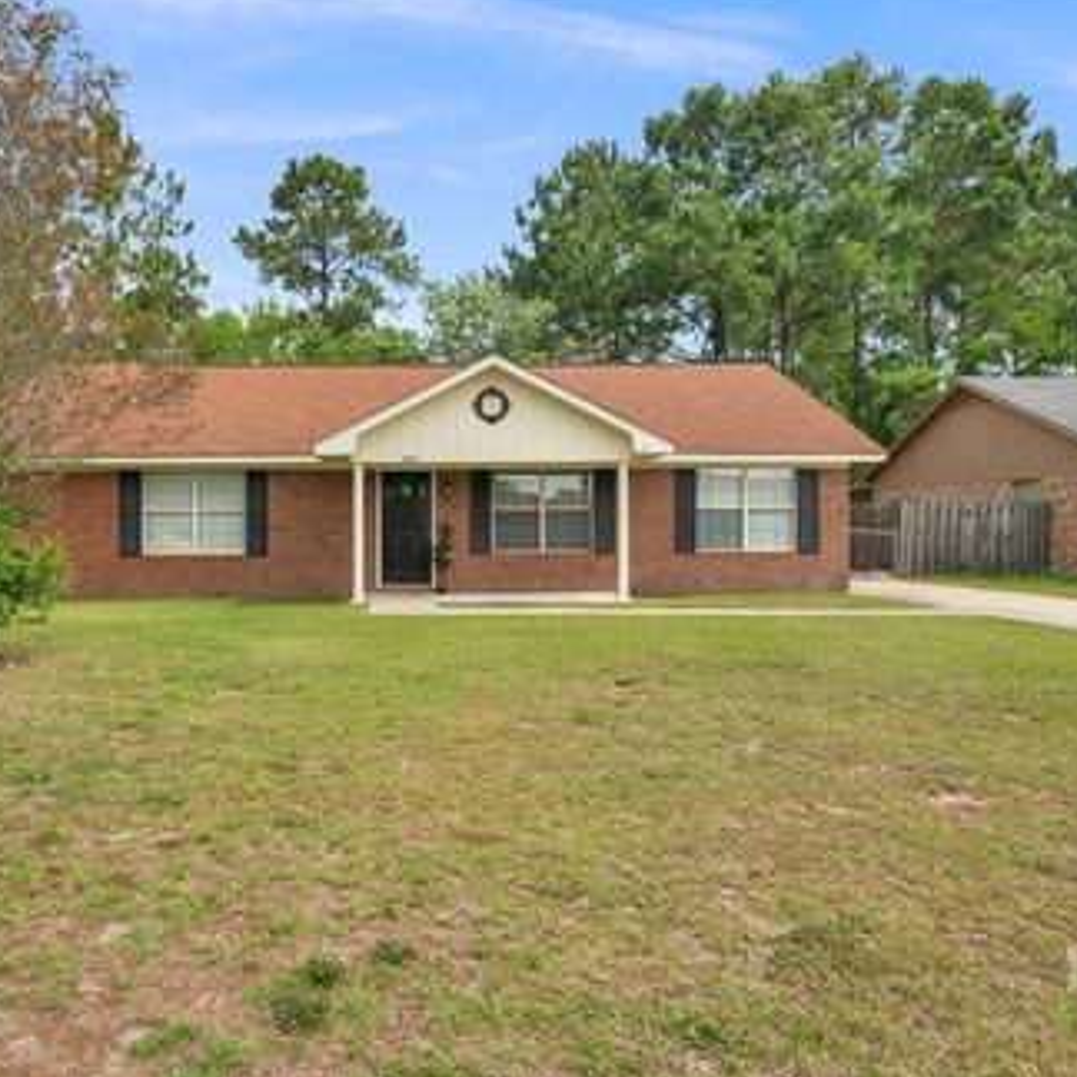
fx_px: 762
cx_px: 435
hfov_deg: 69.8
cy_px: 530
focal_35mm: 22
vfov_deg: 70.5
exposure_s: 1/400
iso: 250
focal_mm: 11
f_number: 5.6
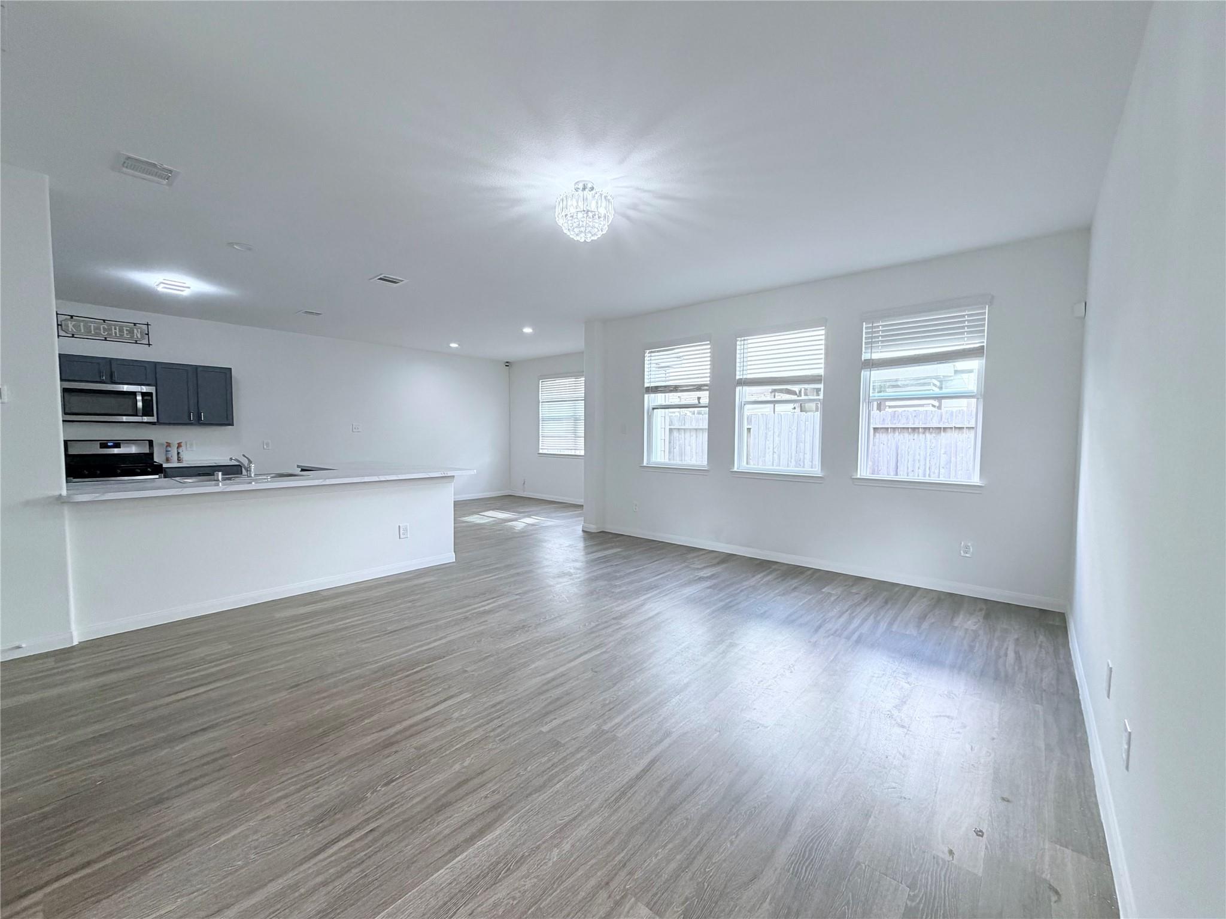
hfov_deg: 102.1
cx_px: 613
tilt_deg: -0.8
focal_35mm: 14
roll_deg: -0.2
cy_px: 460
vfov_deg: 85.7
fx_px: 496
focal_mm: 2.22
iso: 200
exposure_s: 1/120
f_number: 2.2
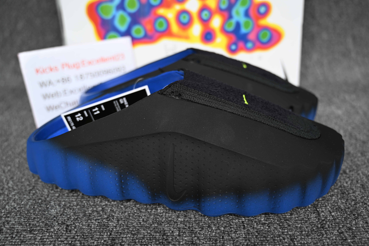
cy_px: 119
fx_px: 348
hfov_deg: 55.8
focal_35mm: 34
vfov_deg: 38.9
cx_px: 189
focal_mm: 33
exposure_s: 1/60
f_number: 4.5
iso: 100
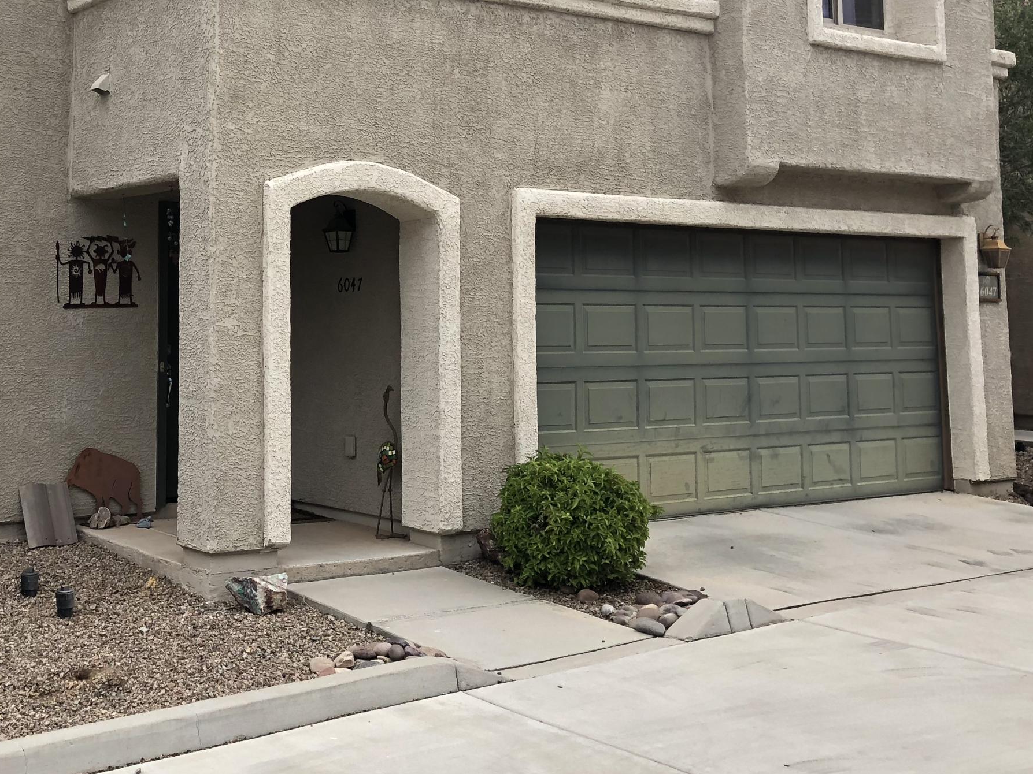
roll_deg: +0.4
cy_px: 206
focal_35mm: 47
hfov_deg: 38.9
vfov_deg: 30.4
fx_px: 1402
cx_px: 203
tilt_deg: +4.6
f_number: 1.8
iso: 20
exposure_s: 1/592
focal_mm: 4
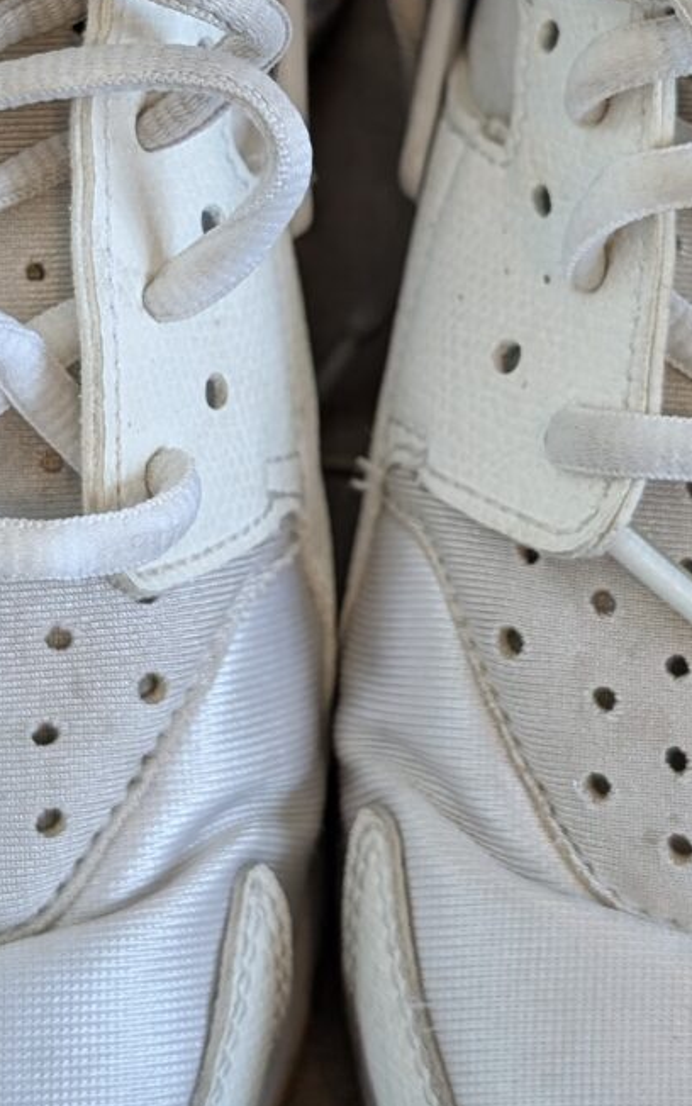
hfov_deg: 16.3
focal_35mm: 80
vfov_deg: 25.6
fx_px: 2412
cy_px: 302
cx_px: 268
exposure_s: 1/120
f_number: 1.68
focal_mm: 6.9
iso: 179
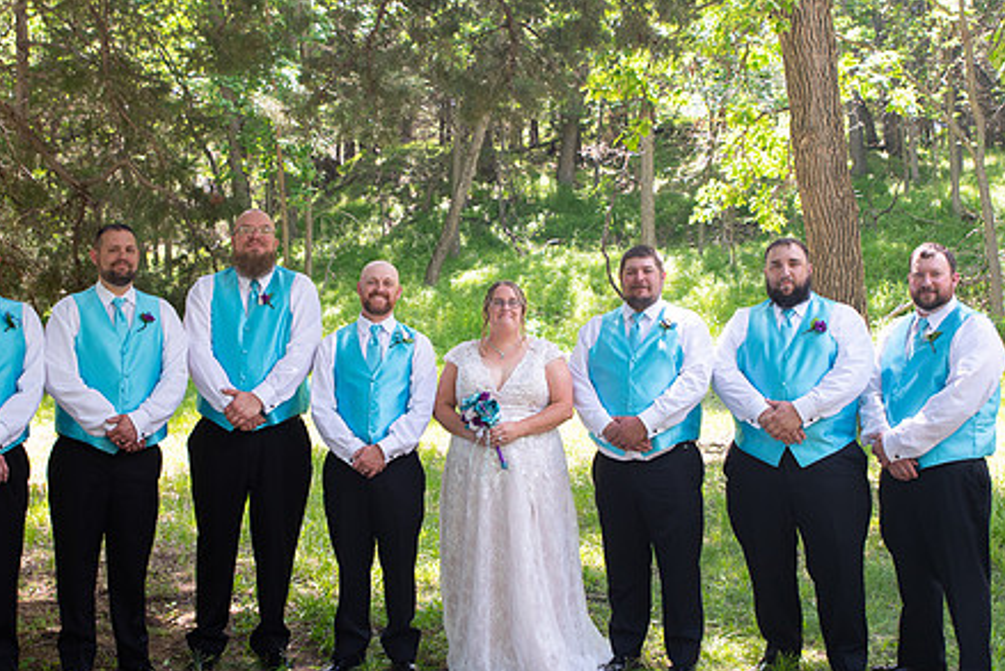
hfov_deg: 44.5
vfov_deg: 30.5
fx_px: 1229
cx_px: 500
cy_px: 339
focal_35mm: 44
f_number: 5
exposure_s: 1/125
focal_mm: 29
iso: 250
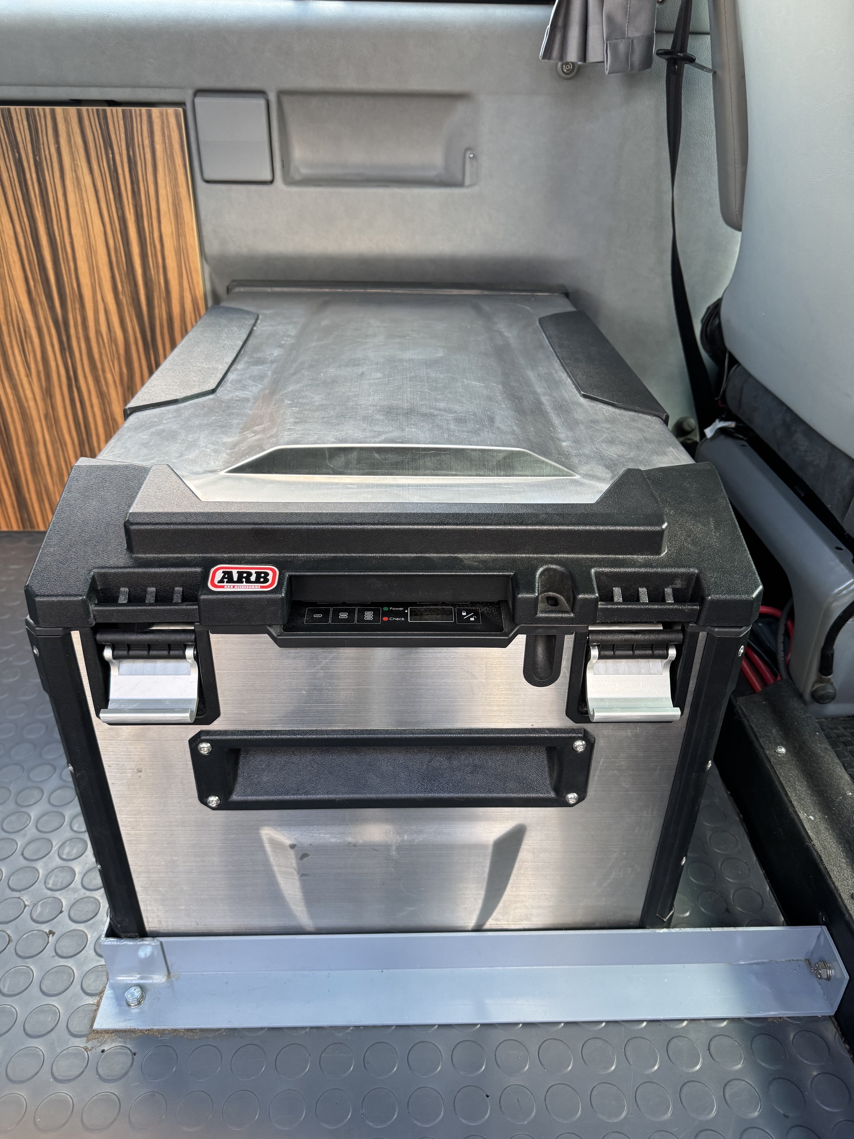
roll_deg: -0.6
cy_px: 570
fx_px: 789
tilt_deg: -31.4
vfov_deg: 71.6
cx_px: 427
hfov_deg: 56.8
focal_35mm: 24
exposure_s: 1/67
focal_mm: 6.76
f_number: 1.78
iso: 200
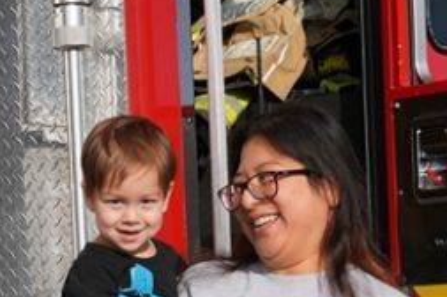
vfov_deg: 8.8
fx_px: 1885
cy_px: 412
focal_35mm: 152
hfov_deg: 13.4
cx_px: 81
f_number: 3.2
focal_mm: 50
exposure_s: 1/2000
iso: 100
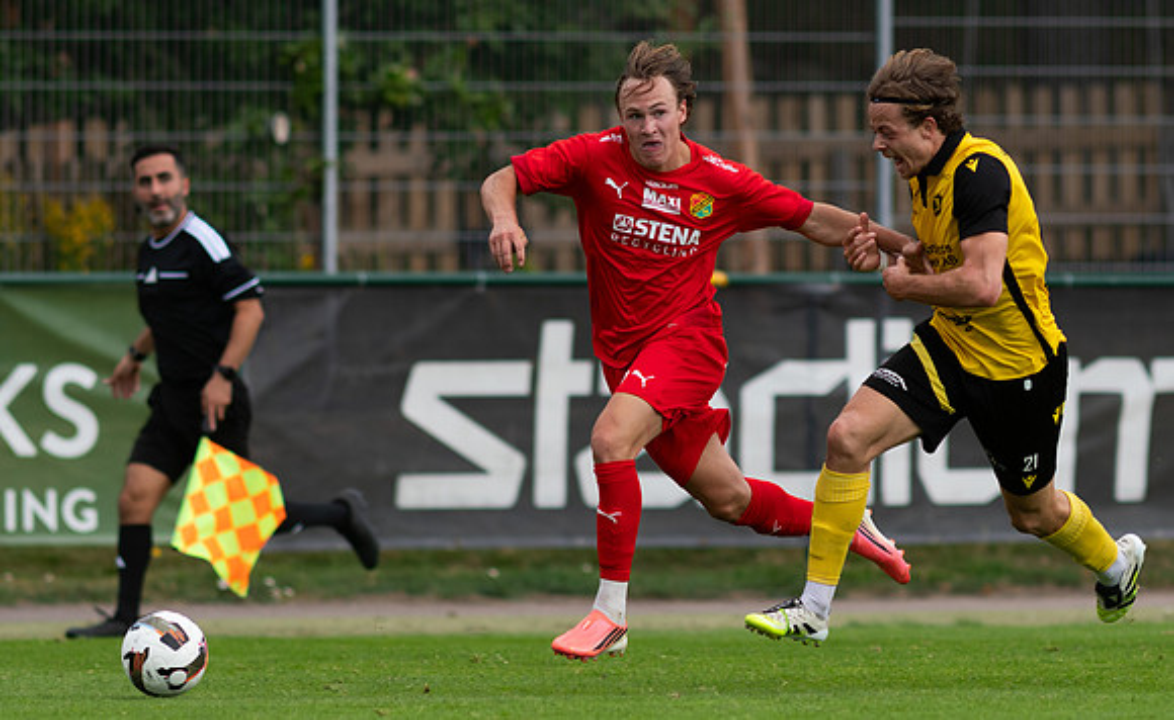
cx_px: 645
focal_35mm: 625
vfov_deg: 2.1
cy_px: 414
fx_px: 19901
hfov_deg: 3.4
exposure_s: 1/1600
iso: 180
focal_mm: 300
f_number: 3.2
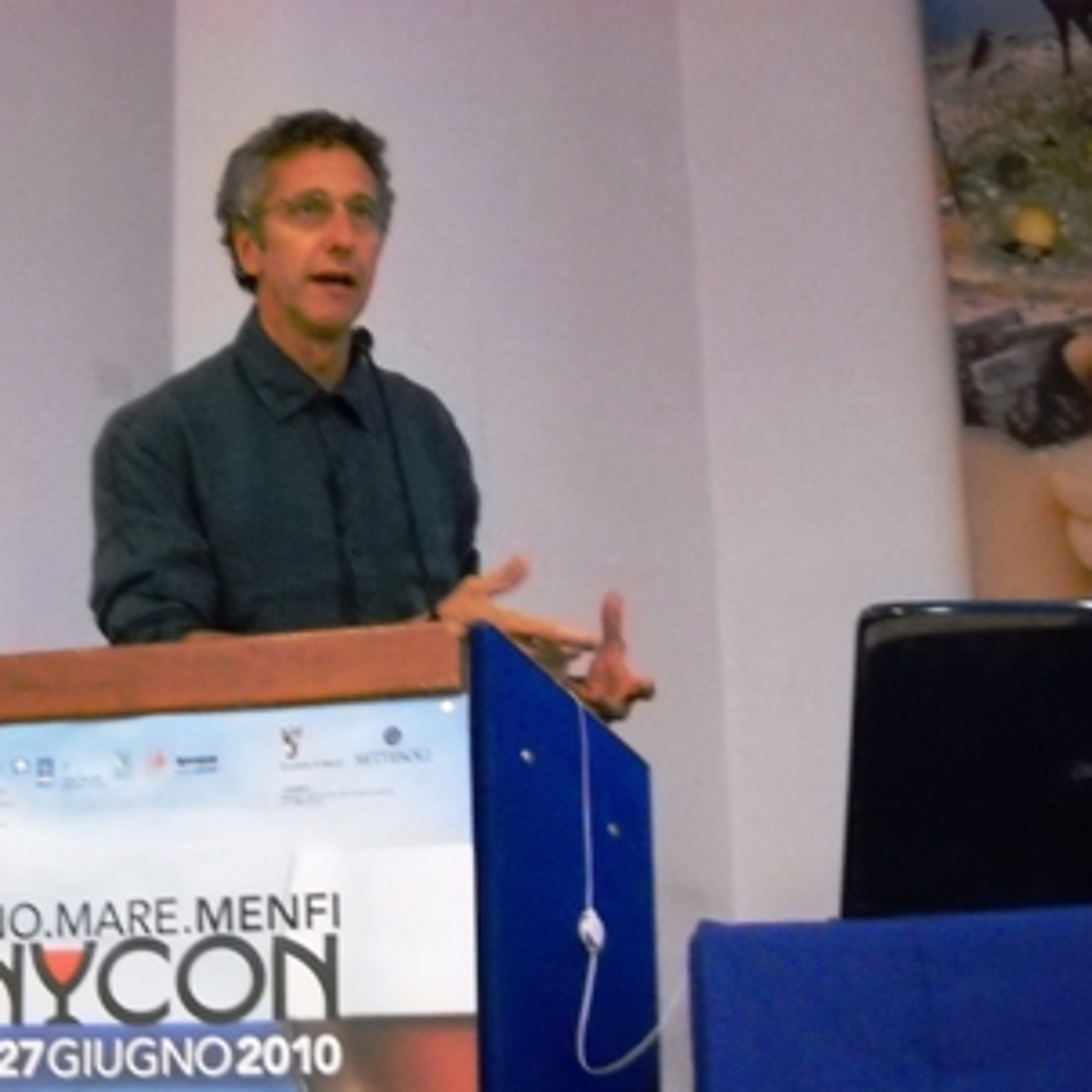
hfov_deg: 27.1
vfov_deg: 27.3
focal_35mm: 63
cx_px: 344
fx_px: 2248
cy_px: 535
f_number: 3.3
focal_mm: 7.88
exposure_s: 1/9
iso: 800
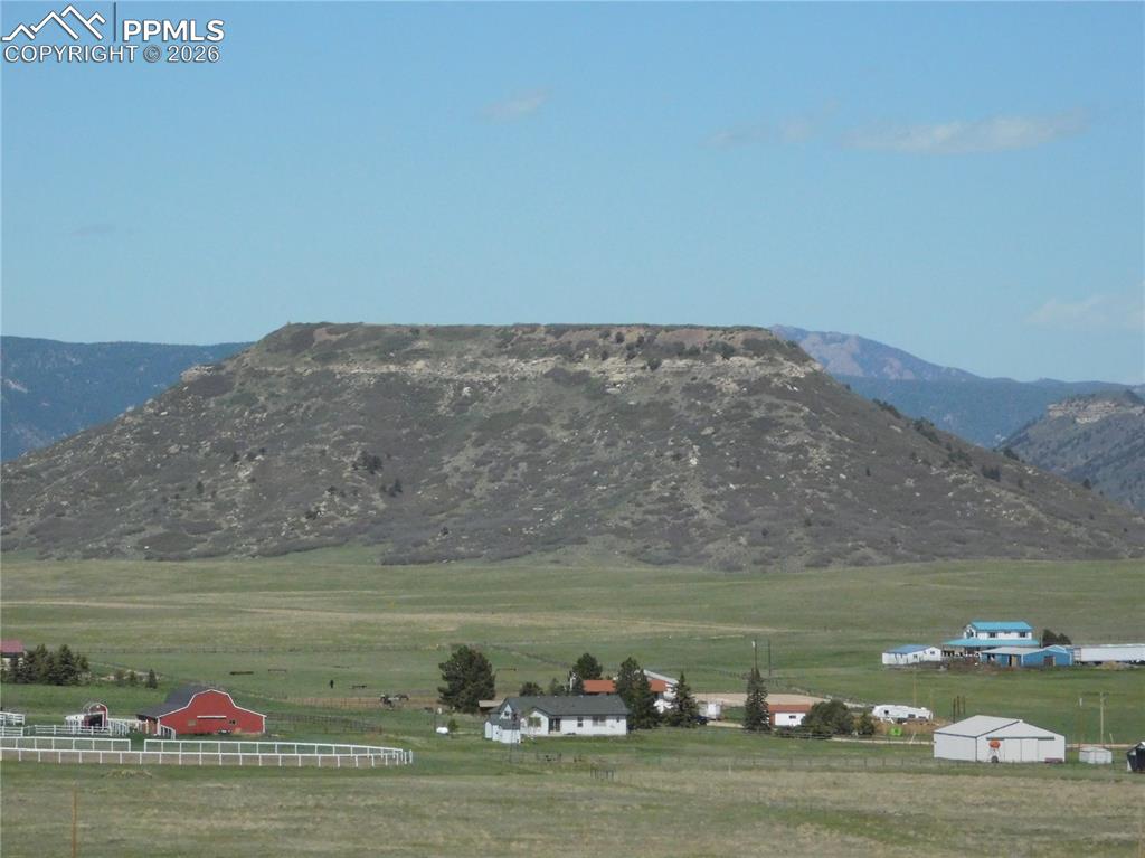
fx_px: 6083
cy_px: 429
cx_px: 572
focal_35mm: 184
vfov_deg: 8.1
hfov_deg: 10.8
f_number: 10.8
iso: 800
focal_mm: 32.7
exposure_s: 1/1500
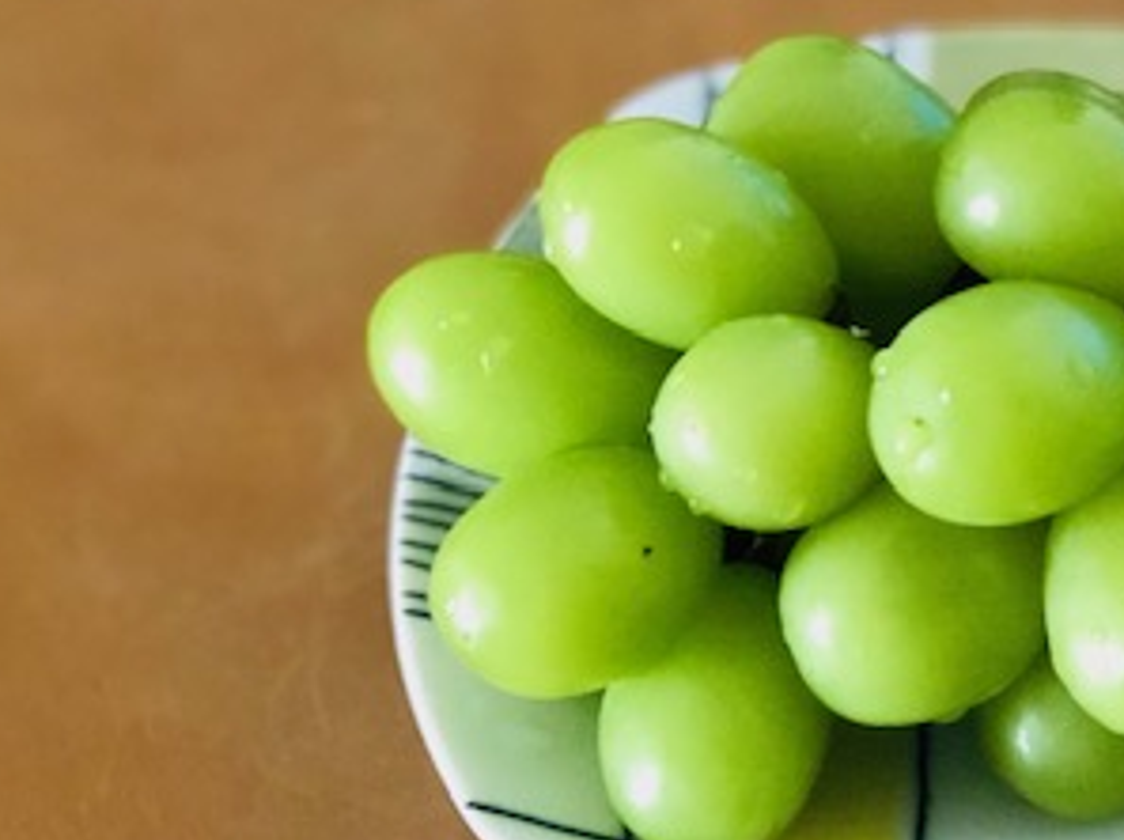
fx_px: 3989
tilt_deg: -49.3
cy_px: 488
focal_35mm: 123
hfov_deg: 15.8
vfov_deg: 12.0
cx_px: 1029
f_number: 2.8
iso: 800
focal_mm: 6.6
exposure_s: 1/30
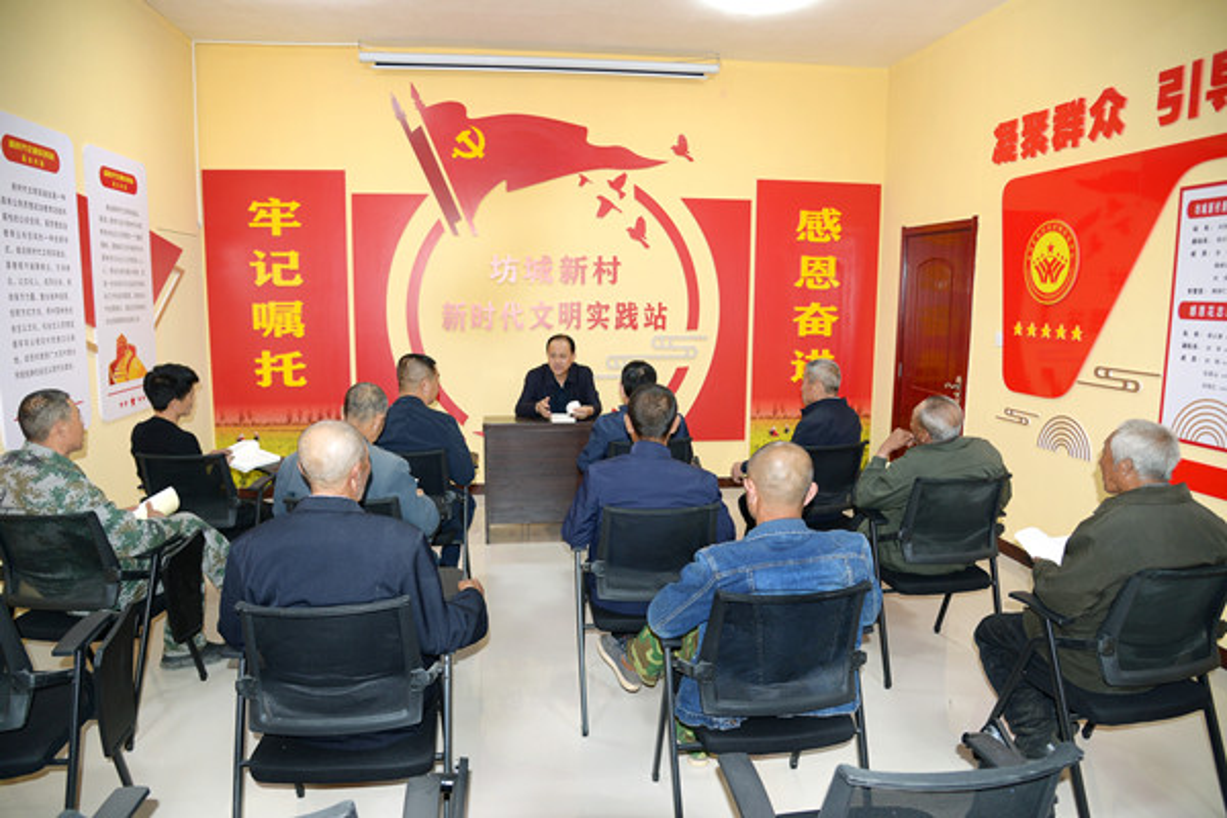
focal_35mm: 24
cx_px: 614
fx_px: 818
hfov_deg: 73.7
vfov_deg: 53.1
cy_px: 409
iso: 500
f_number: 4
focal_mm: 24
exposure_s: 1/80
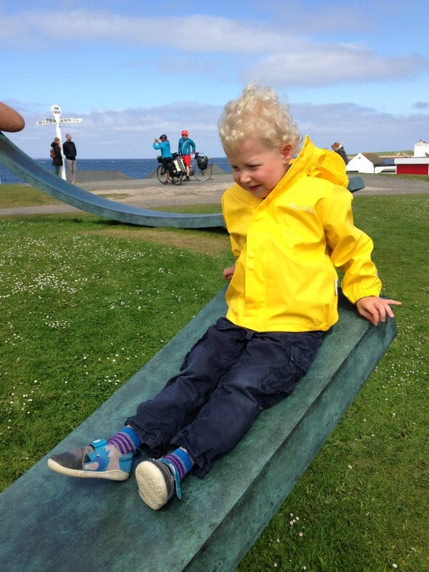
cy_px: 286
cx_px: 214
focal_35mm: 33
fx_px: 545
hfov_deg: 42.9
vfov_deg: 55.4
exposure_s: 1/1355
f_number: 2.4
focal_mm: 4.12
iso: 50
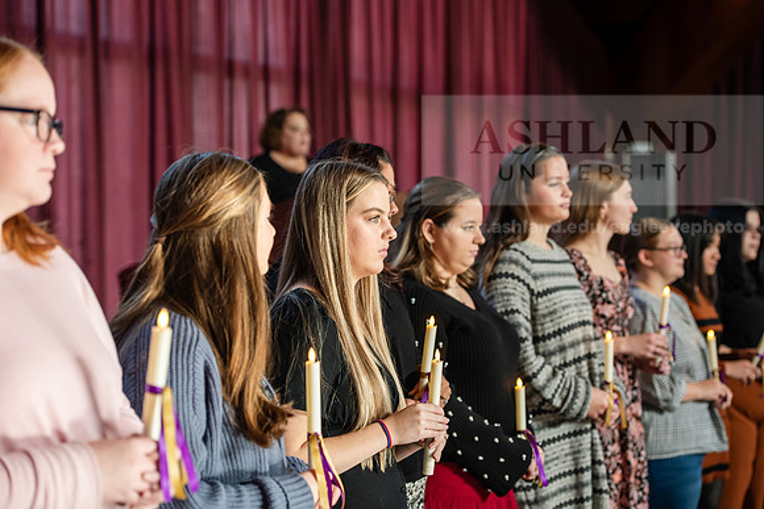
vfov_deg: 17.1
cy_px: 254
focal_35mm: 80
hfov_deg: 25.4
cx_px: 382
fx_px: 1698
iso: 1250
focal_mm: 80
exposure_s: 1/200
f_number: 3.5
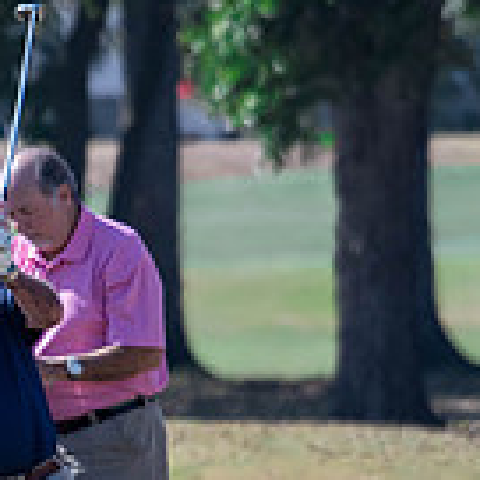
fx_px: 29101
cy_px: 443
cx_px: 25
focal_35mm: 1855
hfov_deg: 0.9
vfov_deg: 0.9
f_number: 5.6
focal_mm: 340
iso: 400
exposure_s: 1/1600
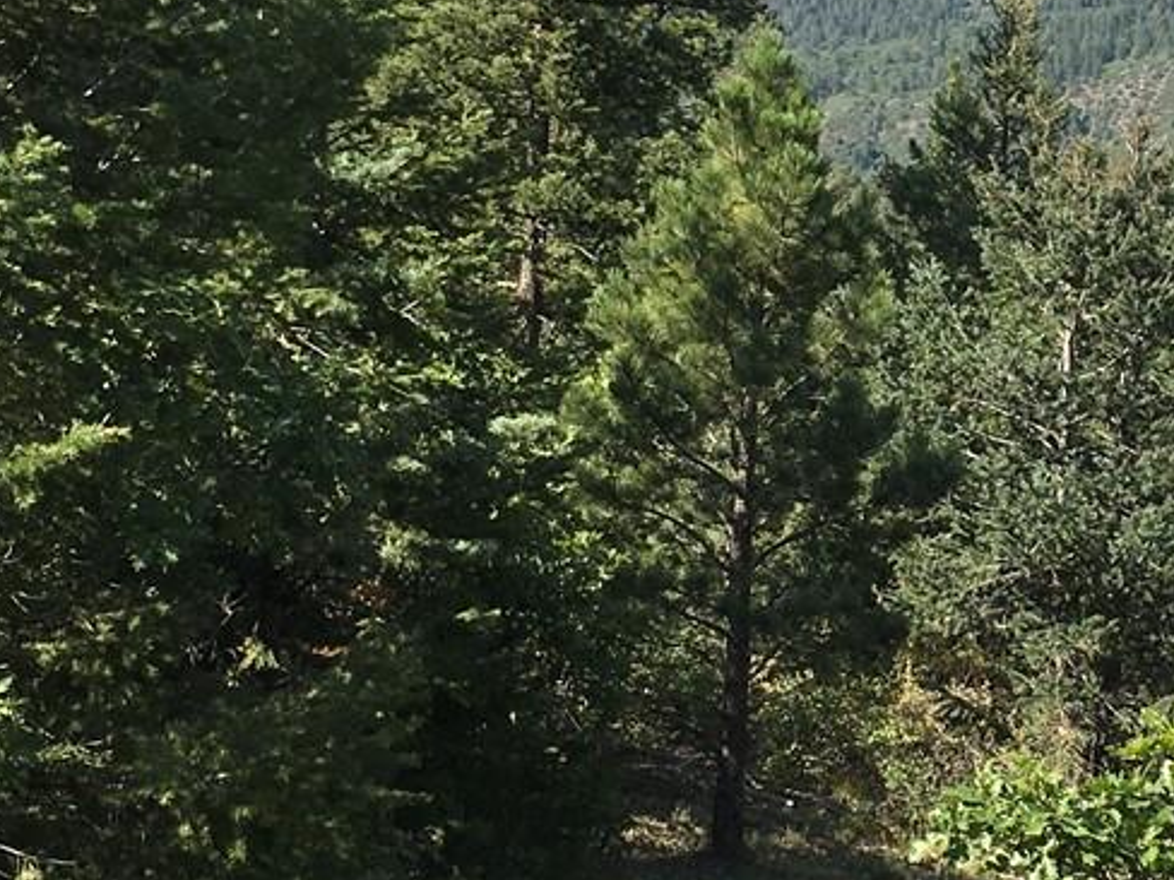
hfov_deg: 20.2
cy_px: 135
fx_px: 3222
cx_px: 1063
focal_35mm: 95
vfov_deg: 15.4
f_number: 2.2
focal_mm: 4.15
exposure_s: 1/1148
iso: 25
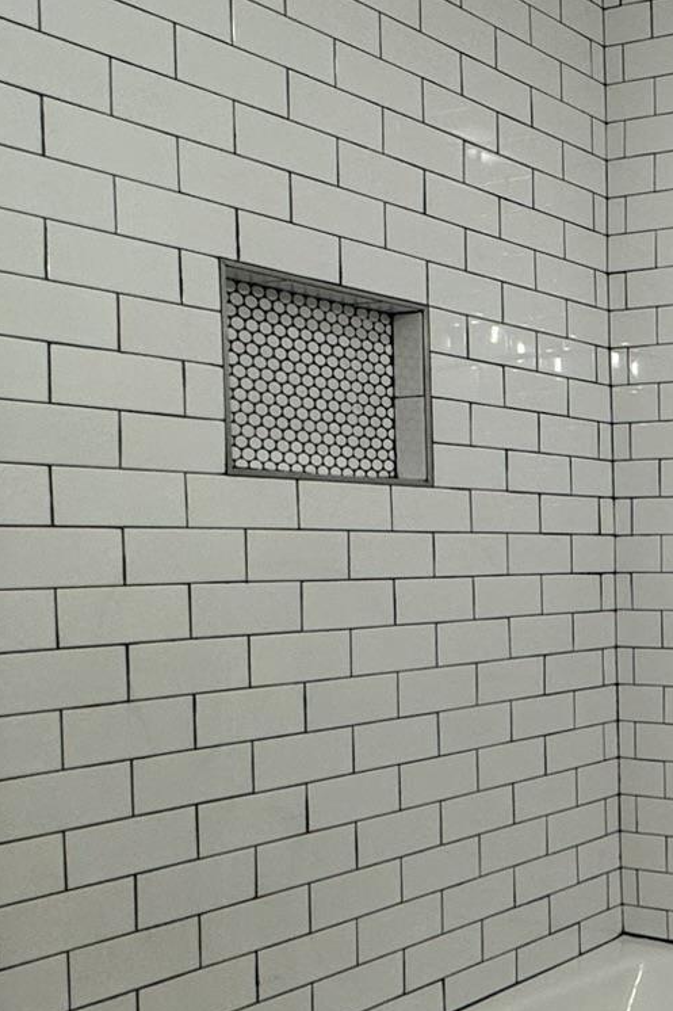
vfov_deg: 48.3
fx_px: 1122
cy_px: 583
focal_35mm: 40
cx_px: 1077
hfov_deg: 24.0
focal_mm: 2.22
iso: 200
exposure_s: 1/120
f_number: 2.2
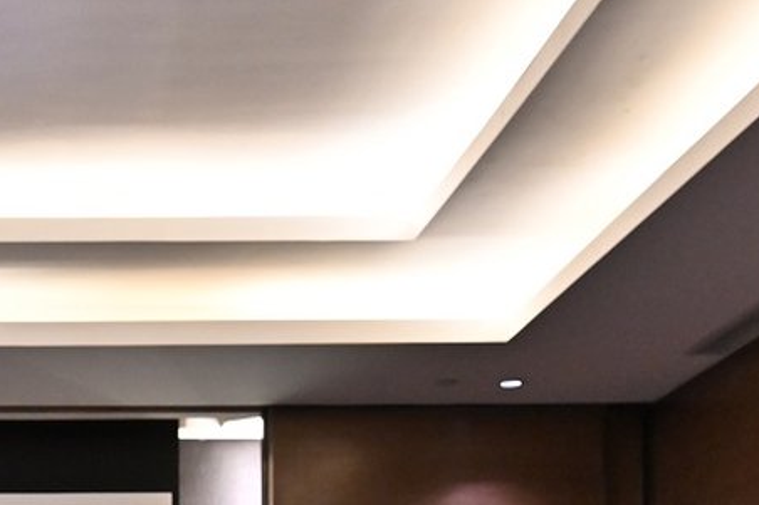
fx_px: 1770
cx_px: -72
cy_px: 898
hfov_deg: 22.8
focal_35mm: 84
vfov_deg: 14.4
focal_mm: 21
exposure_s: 1/30
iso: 1600
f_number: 5.6
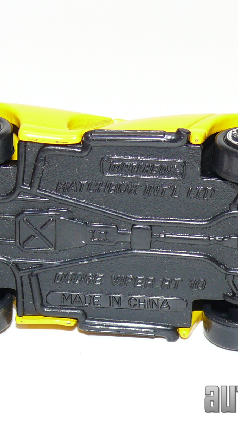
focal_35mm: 149
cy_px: 213
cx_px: 123
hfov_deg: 8.1
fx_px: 1672
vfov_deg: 14.4
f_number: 4
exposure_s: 1/30
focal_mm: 13.3
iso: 100
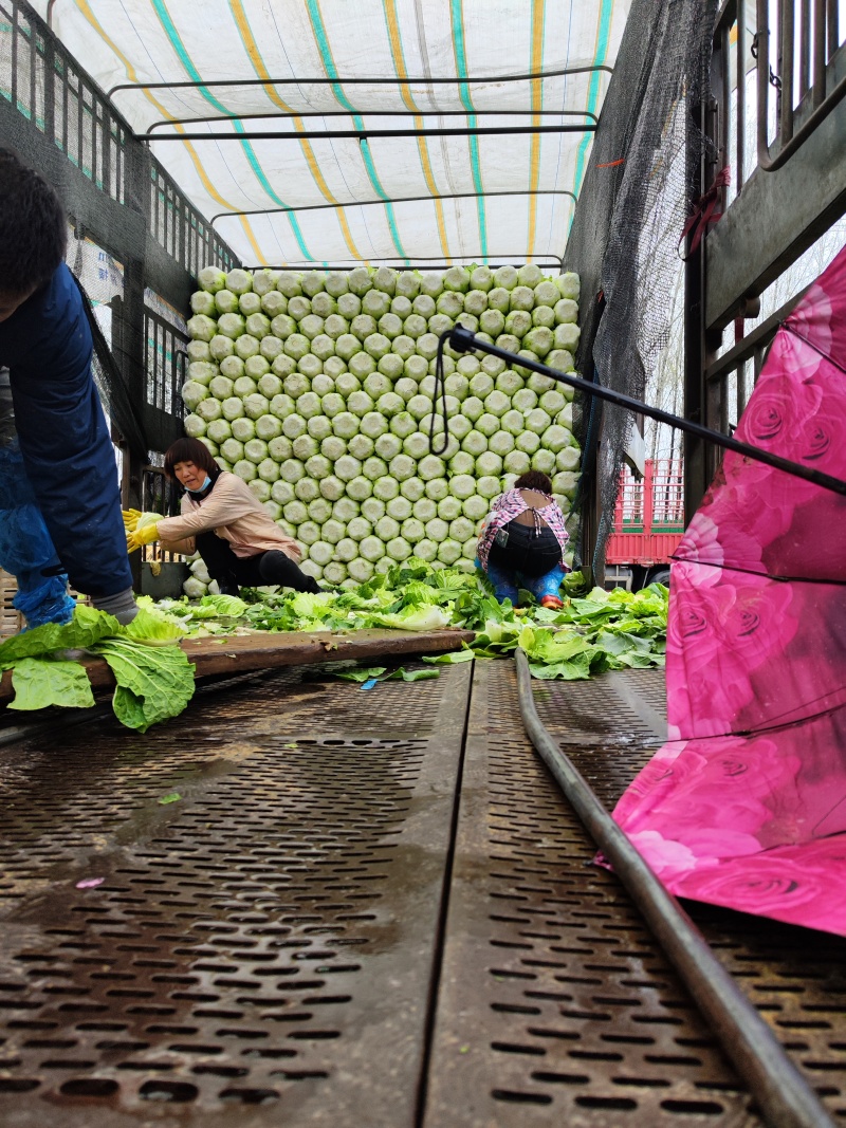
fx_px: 782
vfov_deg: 71.6
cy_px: 564
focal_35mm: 24
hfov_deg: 56.8
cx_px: 423
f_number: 1.9
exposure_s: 1/1849
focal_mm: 6.92
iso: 200
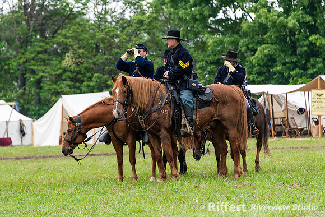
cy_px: 108
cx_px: 162
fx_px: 2787
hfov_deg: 6.7
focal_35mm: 309
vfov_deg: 4.5
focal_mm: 300
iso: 320
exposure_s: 1/320
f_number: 8
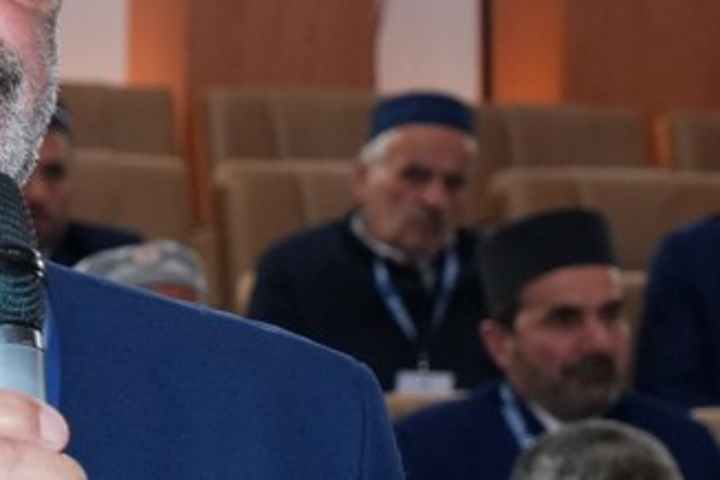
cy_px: 323
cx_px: -9
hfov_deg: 12.4
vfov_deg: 8.4
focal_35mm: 163
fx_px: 3260
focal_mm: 35
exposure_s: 1/160
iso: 2000
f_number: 4
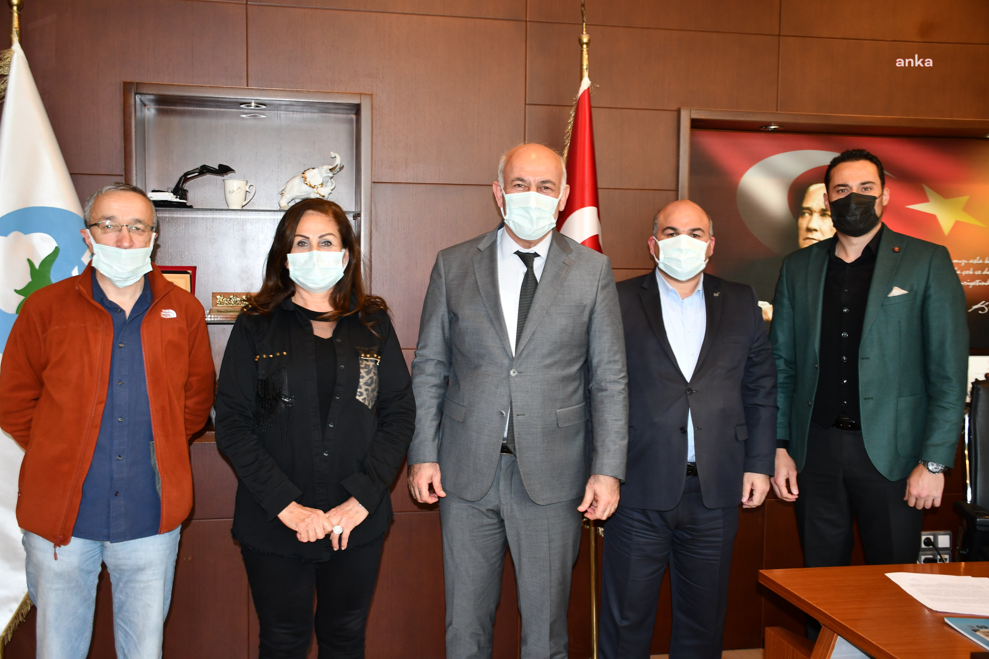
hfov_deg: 49.6
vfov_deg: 34.2
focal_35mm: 39
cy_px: 330
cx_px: 494
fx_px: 1071
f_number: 3.8
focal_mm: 26
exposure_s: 1/60
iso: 640
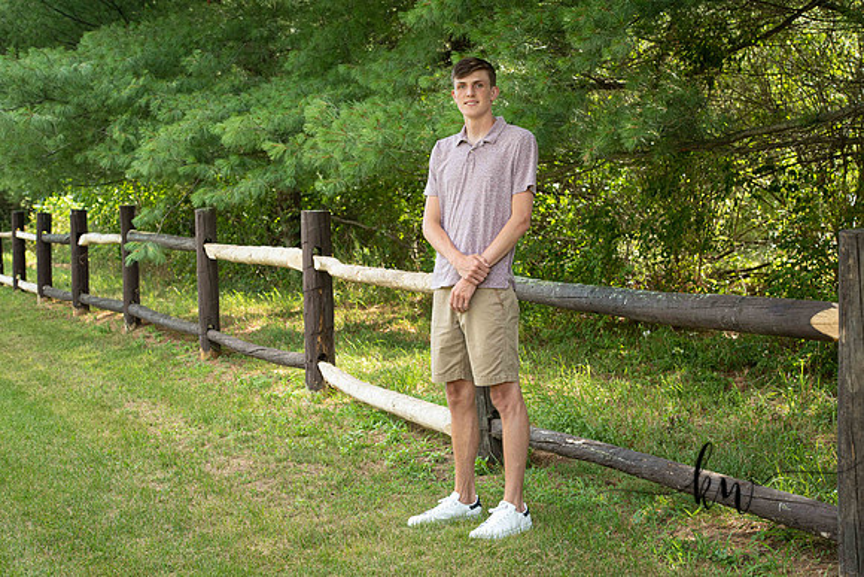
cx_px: 432
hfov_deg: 28.8
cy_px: 288
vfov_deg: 19.5
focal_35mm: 70
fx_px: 1680
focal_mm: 70
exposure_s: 1/200
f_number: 6.3
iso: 500
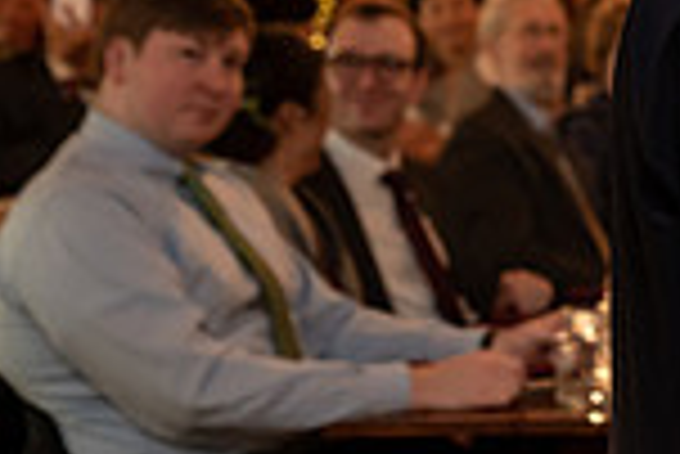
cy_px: -178
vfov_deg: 6.8
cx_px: 1193
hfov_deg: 9.8
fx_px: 3781
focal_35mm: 200
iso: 2000
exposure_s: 1/100
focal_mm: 52
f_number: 4
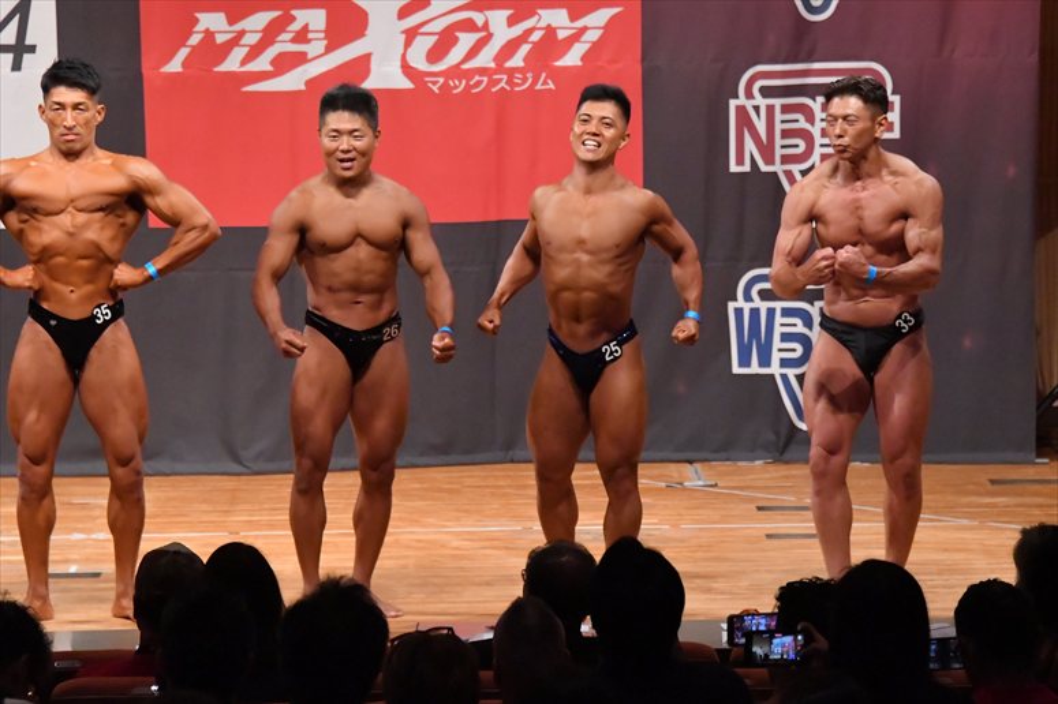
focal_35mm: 225
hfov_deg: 9.2
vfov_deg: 6.1
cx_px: 529
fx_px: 6609
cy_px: 352
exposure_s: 1/400
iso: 10000
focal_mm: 150
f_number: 5.6
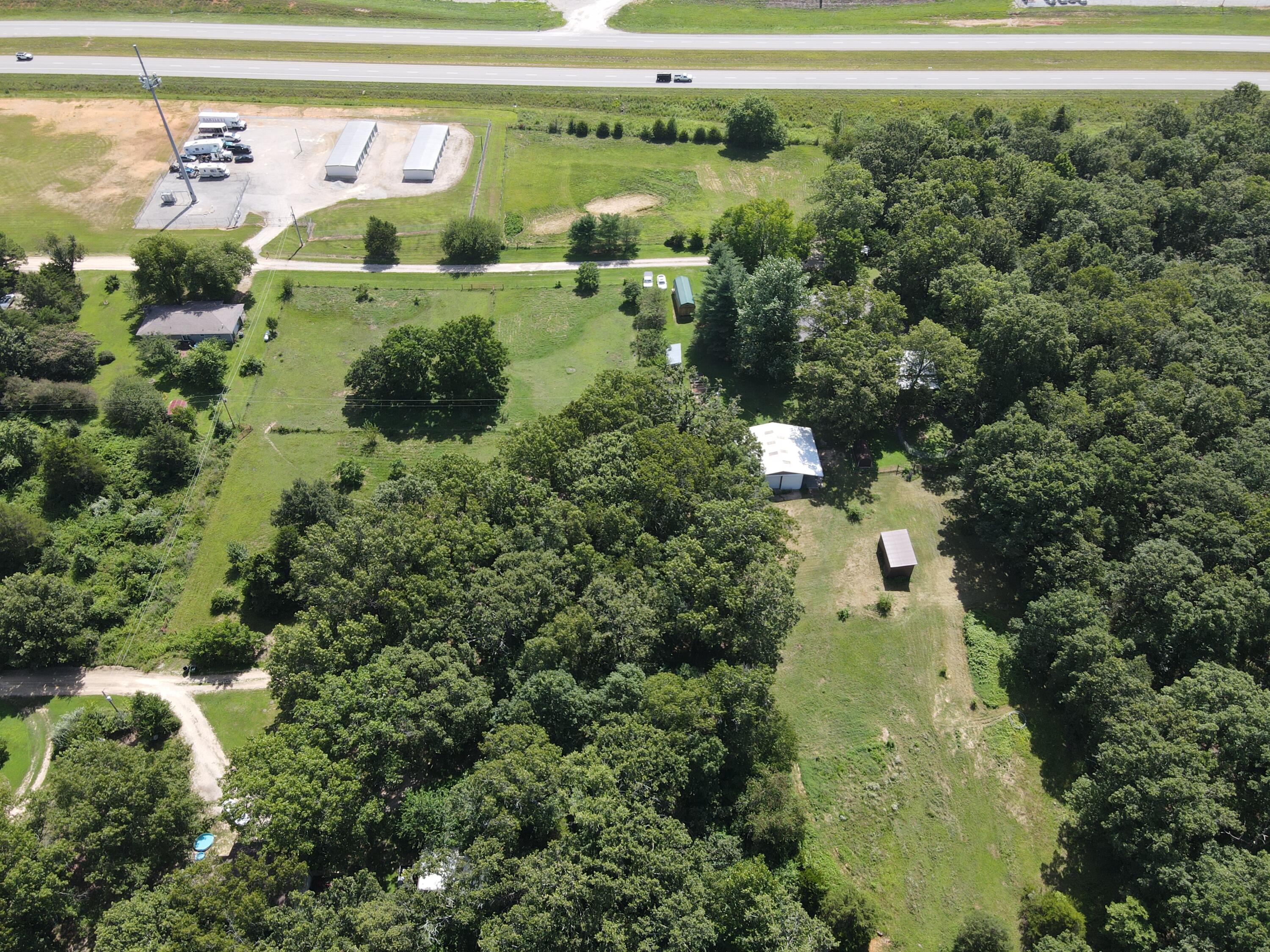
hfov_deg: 71.6
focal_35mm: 24
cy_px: 476
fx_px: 881
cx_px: 635
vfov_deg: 56.8
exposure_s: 1/320
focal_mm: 4.5
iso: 100
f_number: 2.8
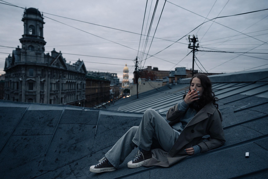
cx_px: 134
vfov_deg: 43.8
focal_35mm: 30
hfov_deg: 62.1
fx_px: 222
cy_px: 90
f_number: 2.8
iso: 640
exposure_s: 1/320
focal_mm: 28
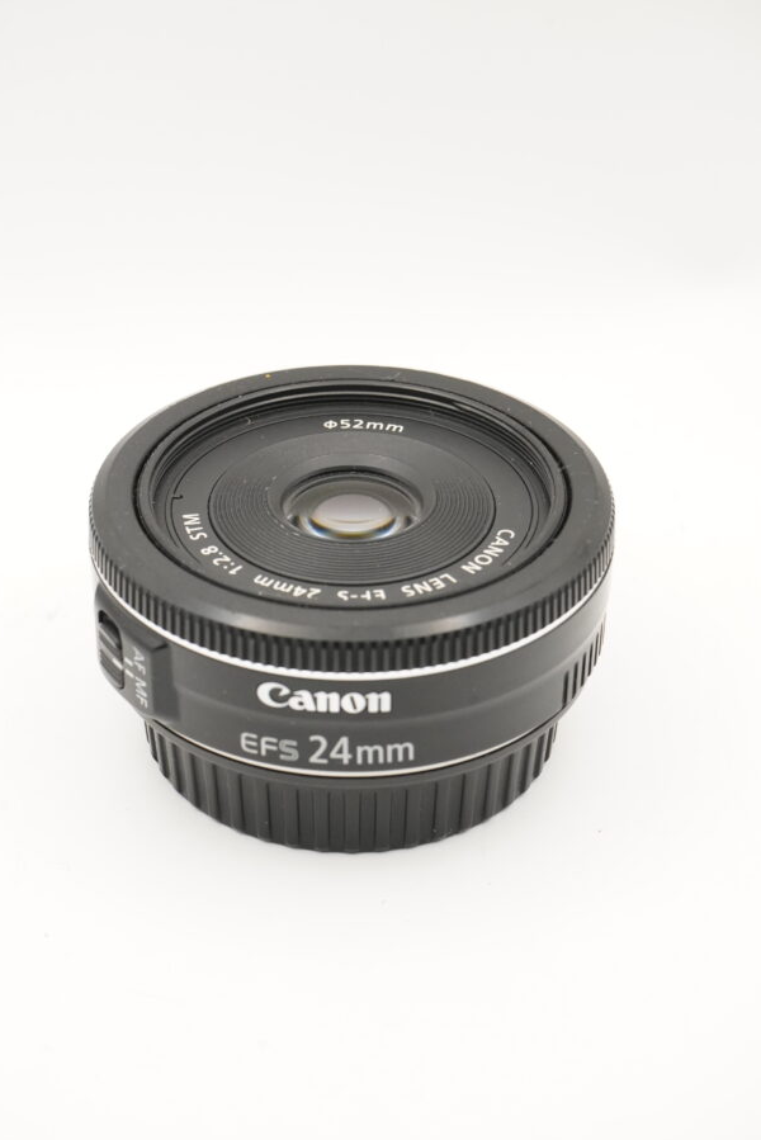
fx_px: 2344
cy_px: 577
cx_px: 356
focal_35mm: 74
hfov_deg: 18.4
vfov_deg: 27.3
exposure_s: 1/125
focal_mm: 65
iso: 4000
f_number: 11
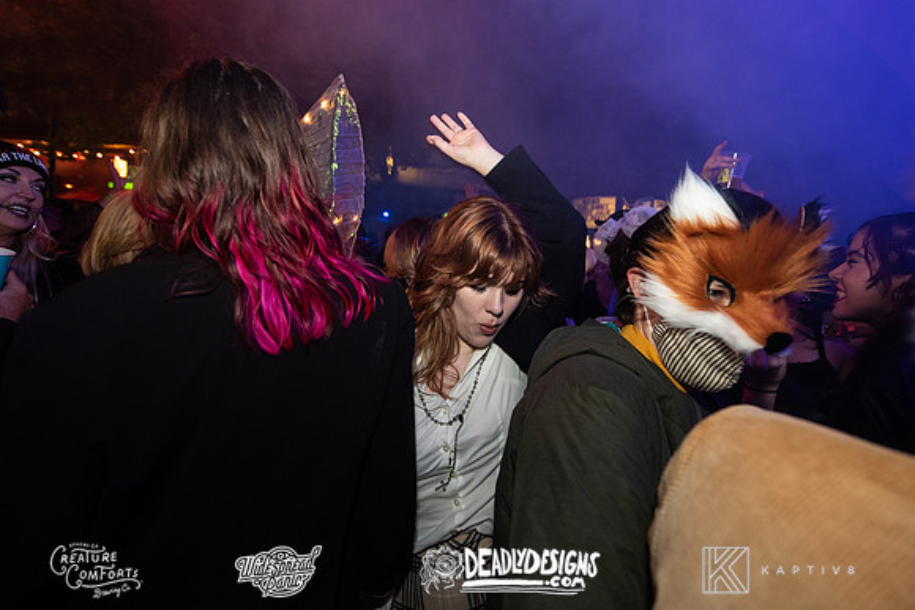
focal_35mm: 16
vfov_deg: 73.8
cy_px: 264
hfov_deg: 97.1
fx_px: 404
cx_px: 458
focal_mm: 14
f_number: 3.5
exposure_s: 1/80
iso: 2000
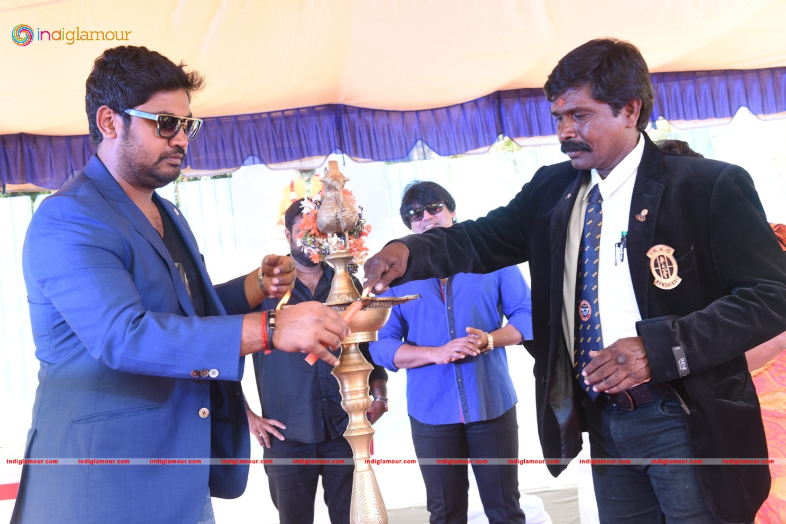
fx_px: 982
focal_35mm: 45
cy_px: 262
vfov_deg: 29.9
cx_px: 393
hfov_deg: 43.6
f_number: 6.3
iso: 500
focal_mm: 45
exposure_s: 1/80
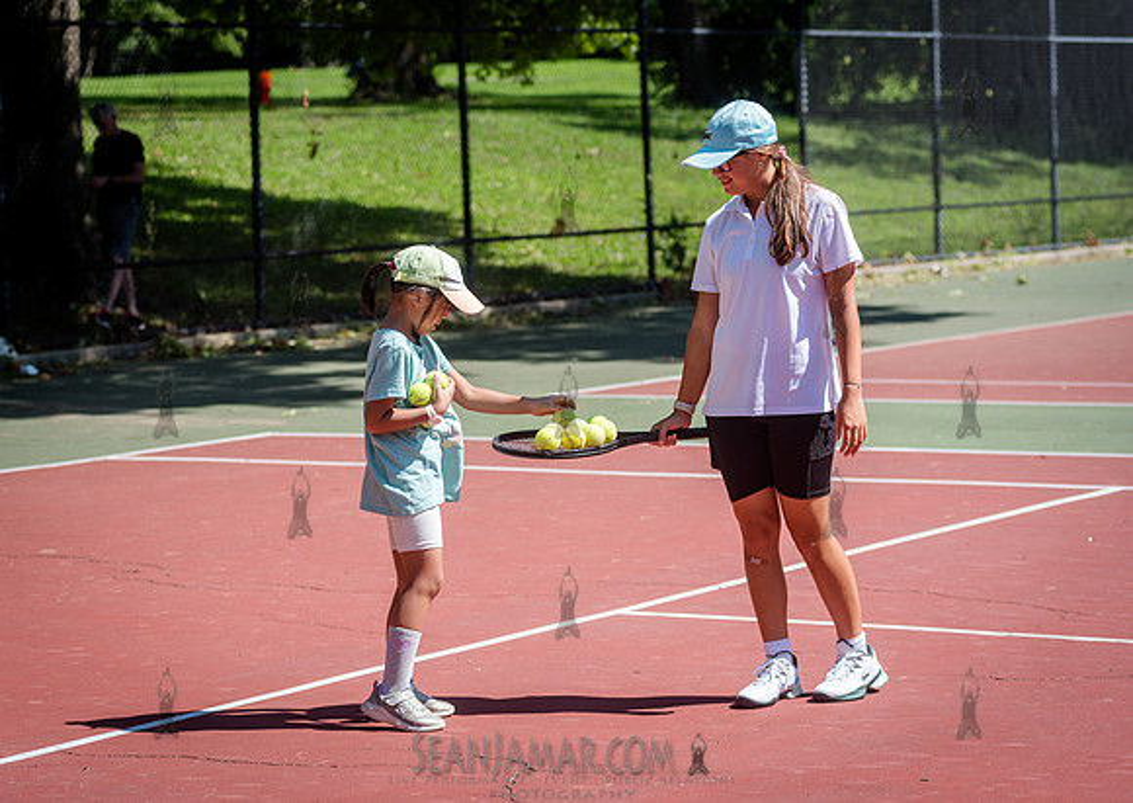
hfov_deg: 19.0
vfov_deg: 13.6
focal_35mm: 105
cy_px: 441
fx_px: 3378
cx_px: 527
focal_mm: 92
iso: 200
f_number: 4
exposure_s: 1/1250
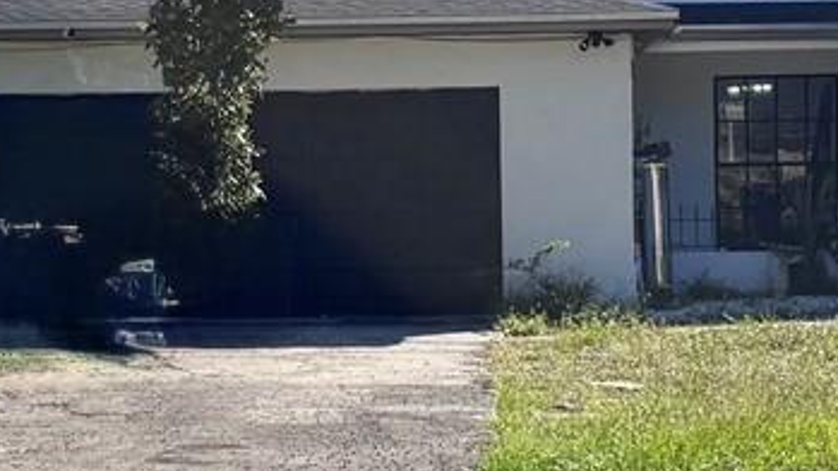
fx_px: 2665
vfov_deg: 10.1
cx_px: 509
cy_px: 199
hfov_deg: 17.8
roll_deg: +1.1
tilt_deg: -1.1
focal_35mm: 120
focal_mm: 6.76
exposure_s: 1/3096
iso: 80
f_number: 1.78
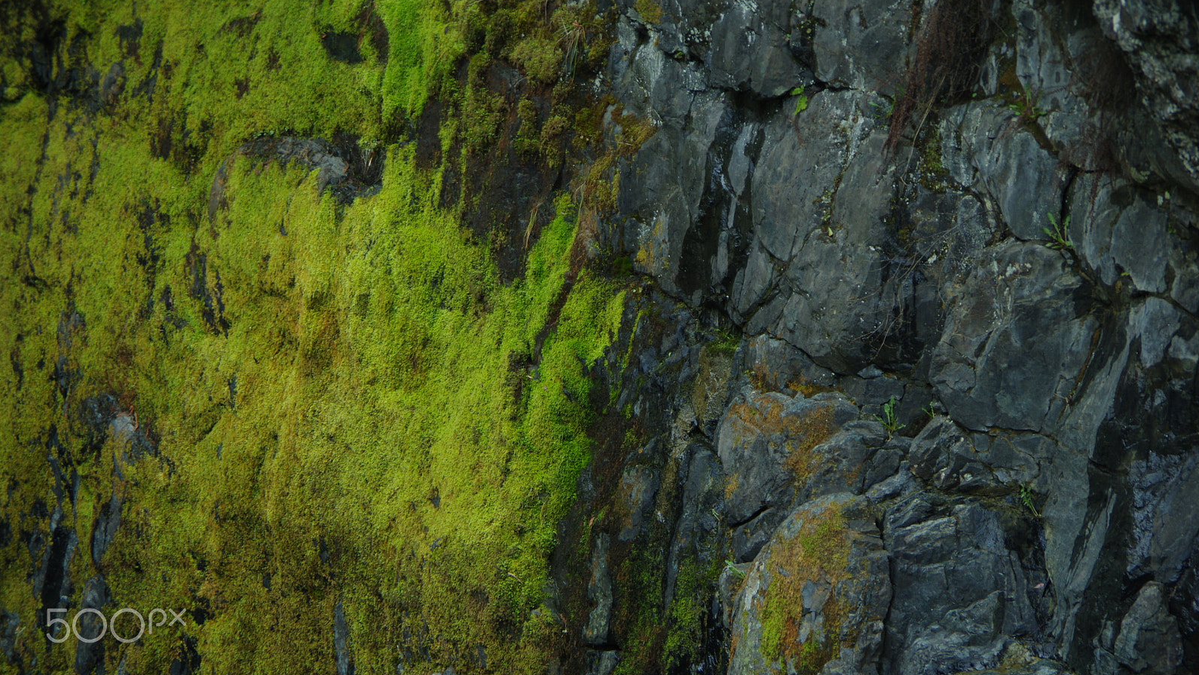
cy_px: 324
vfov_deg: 6.7
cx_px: 602
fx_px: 5755
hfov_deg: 11.9
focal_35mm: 181
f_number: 5.6
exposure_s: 1/40
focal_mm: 115
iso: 200
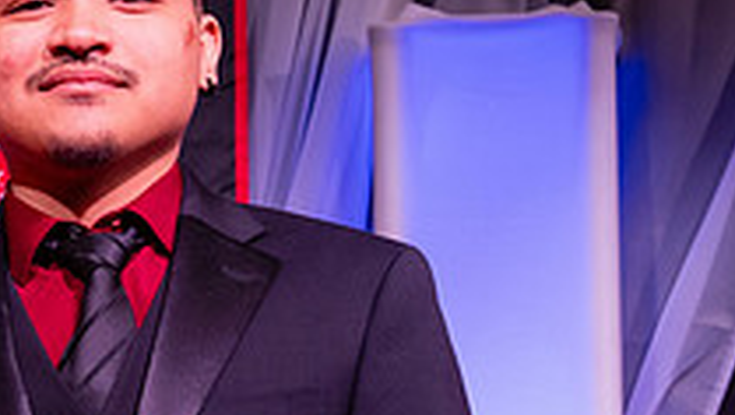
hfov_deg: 10.5
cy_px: 419
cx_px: -289
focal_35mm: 199
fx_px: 3882
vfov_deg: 6.1
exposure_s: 1/160
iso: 1250
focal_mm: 49
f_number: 5.6
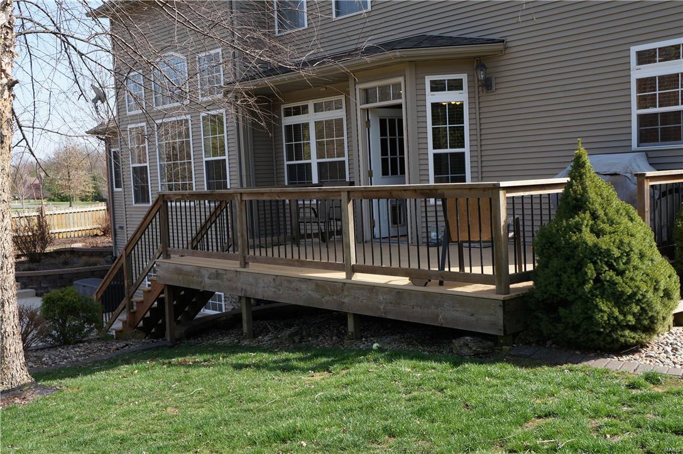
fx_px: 767
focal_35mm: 40
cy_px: 227
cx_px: 342
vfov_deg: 32.9
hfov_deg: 48.0
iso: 100
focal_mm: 27
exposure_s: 1/100
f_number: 8
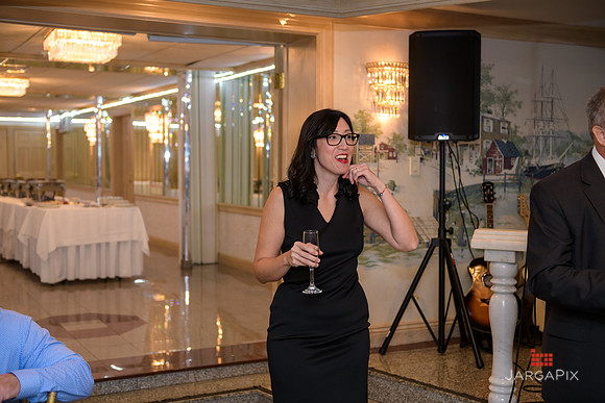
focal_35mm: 48
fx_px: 807
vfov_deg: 28.1
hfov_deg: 41.1
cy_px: 202
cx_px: 302
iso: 800
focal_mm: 48
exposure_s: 1/125
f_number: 3.2
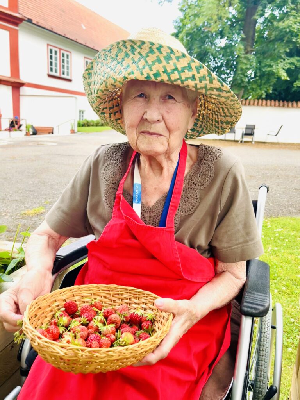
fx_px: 300
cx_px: 150
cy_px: 200
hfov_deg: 53.1
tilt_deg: -10.6
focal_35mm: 26
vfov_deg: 67.3
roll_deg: -2.5
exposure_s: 1/139
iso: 40
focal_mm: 5.1
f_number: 1.6
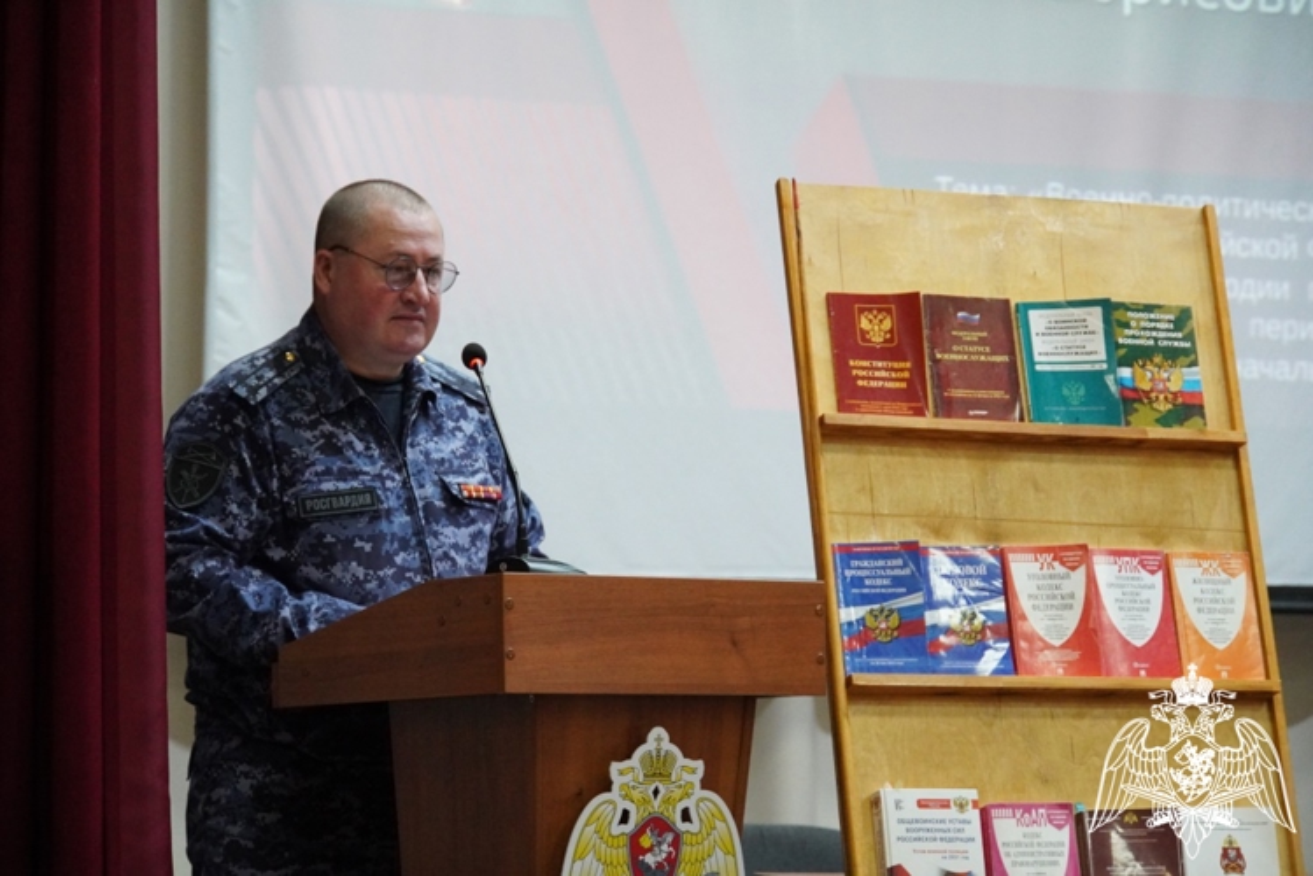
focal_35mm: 118
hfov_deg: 17.3
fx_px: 4323
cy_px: 438
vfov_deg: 11.6
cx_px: 656
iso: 6400
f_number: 5.6
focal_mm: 79
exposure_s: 1/80
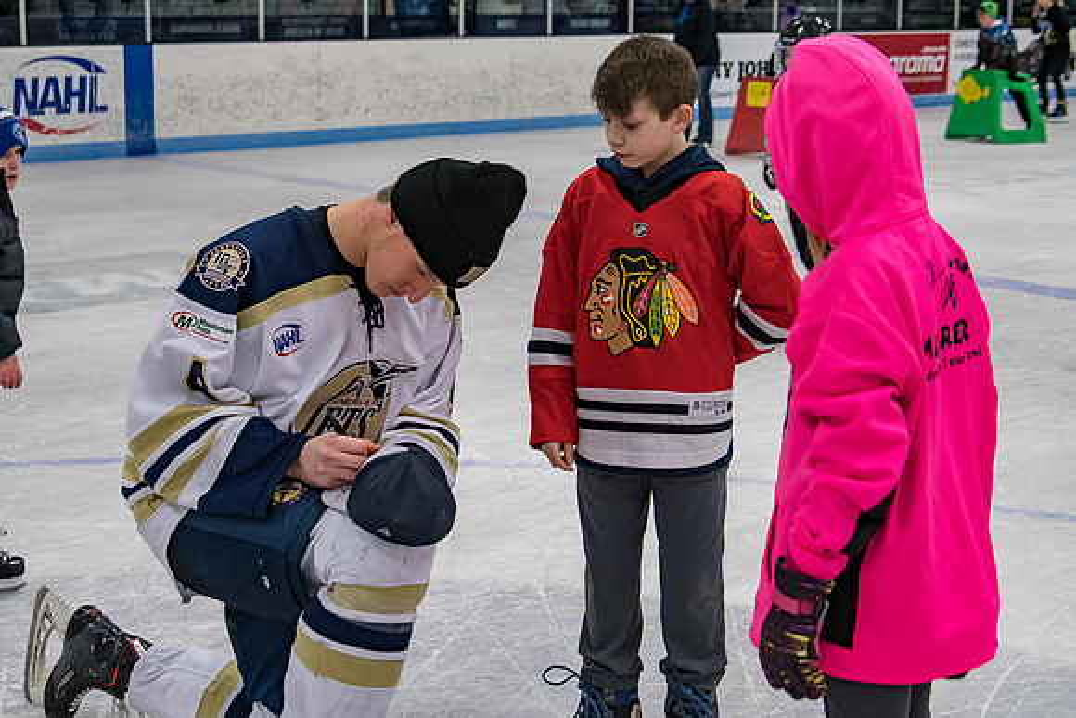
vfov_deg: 22.7
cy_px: 321
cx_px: 481
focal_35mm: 60
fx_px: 1786
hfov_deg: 33.5
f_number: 4
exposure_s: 1/500
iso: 640
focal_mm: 35
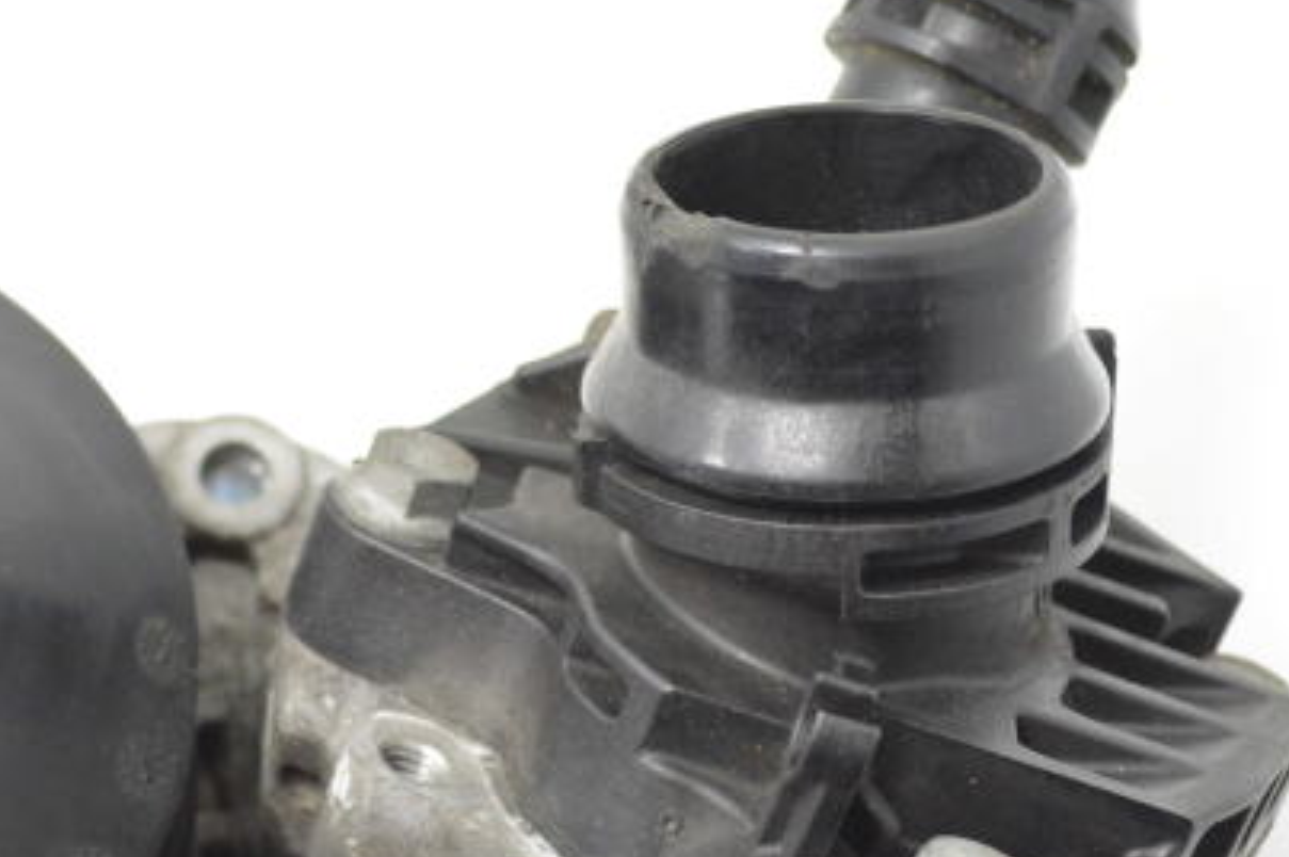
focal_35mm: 122
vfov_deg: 11.2
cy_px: 761
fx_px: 4365
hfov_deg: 16.6
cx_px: 198
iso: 2000
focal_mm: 32
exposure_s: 1/125
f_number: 5.6
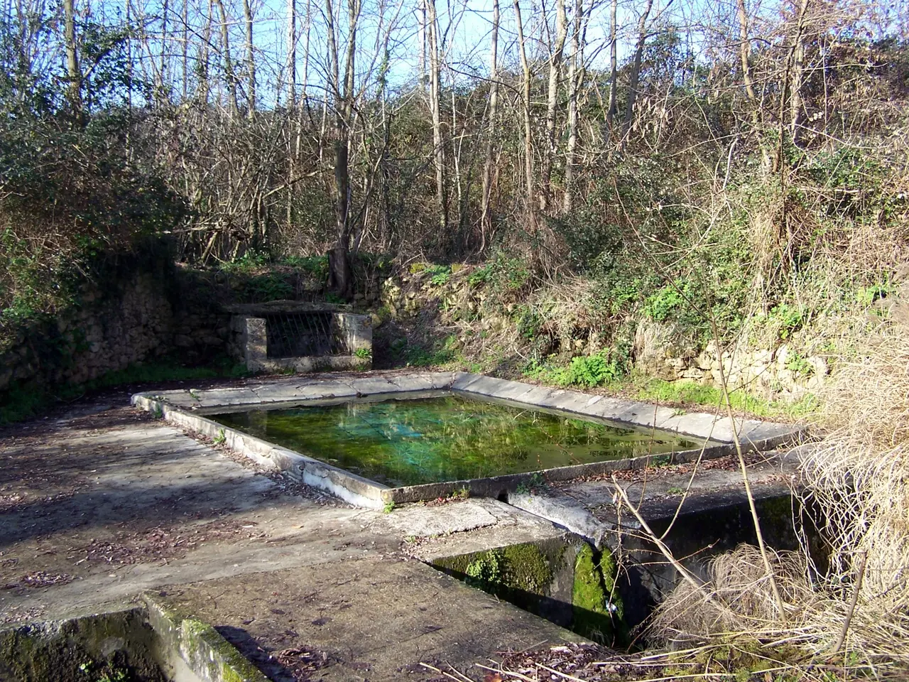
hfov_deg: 49.0
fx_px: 998
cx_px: 454
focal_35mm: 38
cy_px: 341
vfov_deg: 37.7
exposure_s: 1/350
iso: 80
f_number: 2.8
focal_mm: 6.3
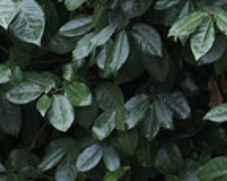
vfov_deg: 3.6
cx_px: 571
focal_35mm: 421
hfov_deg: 4.5
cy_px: -195
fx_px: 2826
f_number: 5
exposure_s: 1/250
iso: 200
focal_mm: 42
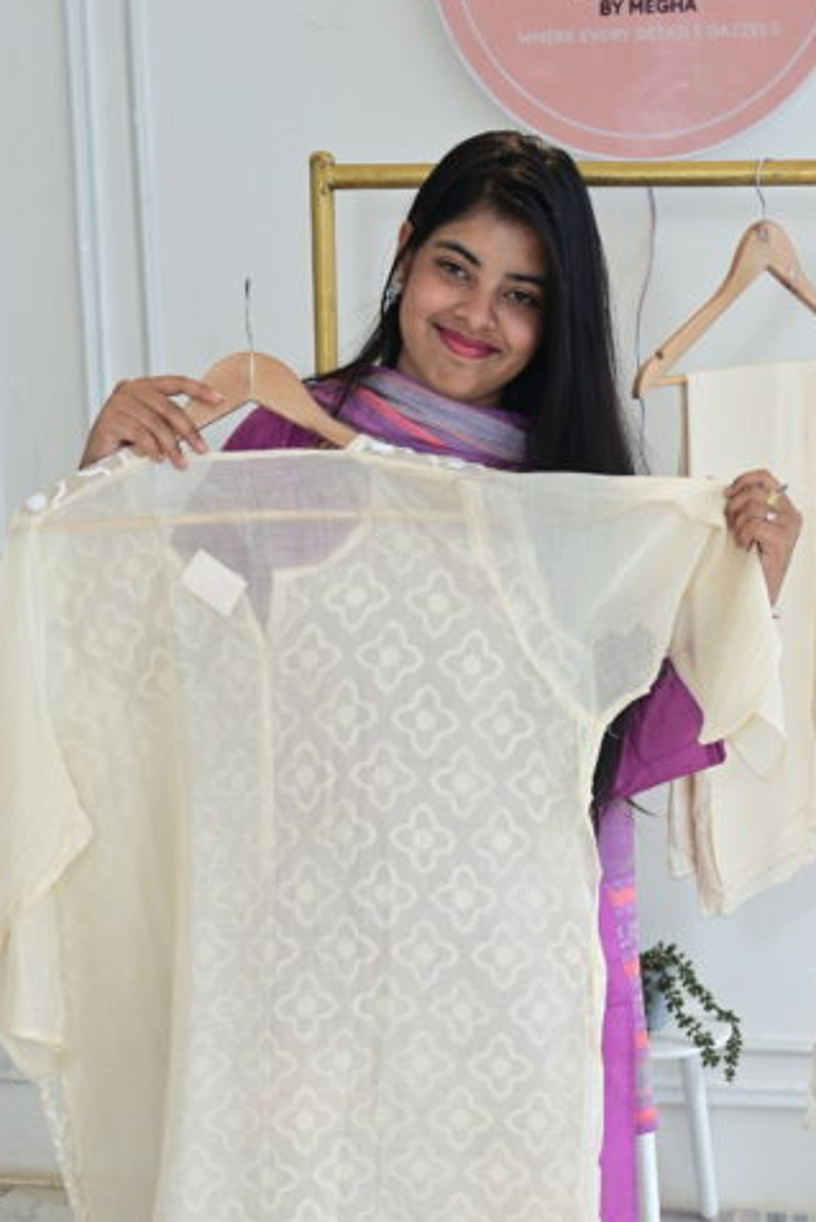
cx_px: 491
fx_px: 2174
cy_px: 929
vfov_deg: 30.8
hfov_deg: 21.2
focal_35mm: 64
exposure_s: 1/160
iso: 320
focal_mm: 34
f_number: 6.3
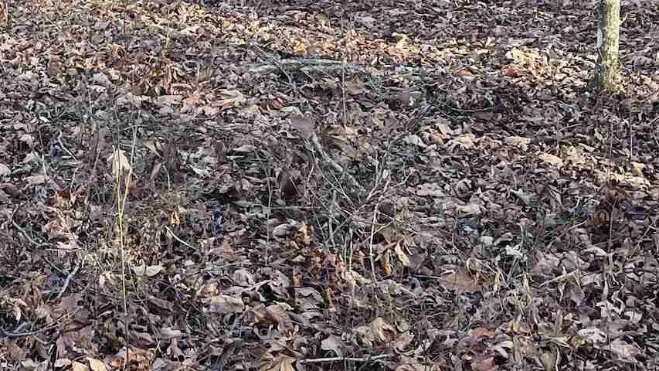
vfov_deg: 13.5
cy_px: -159
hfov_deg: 23.8
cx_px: -12
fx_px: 1485
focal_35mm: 85
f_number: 1.6
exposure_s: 1/331
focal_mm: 4.2
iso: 32
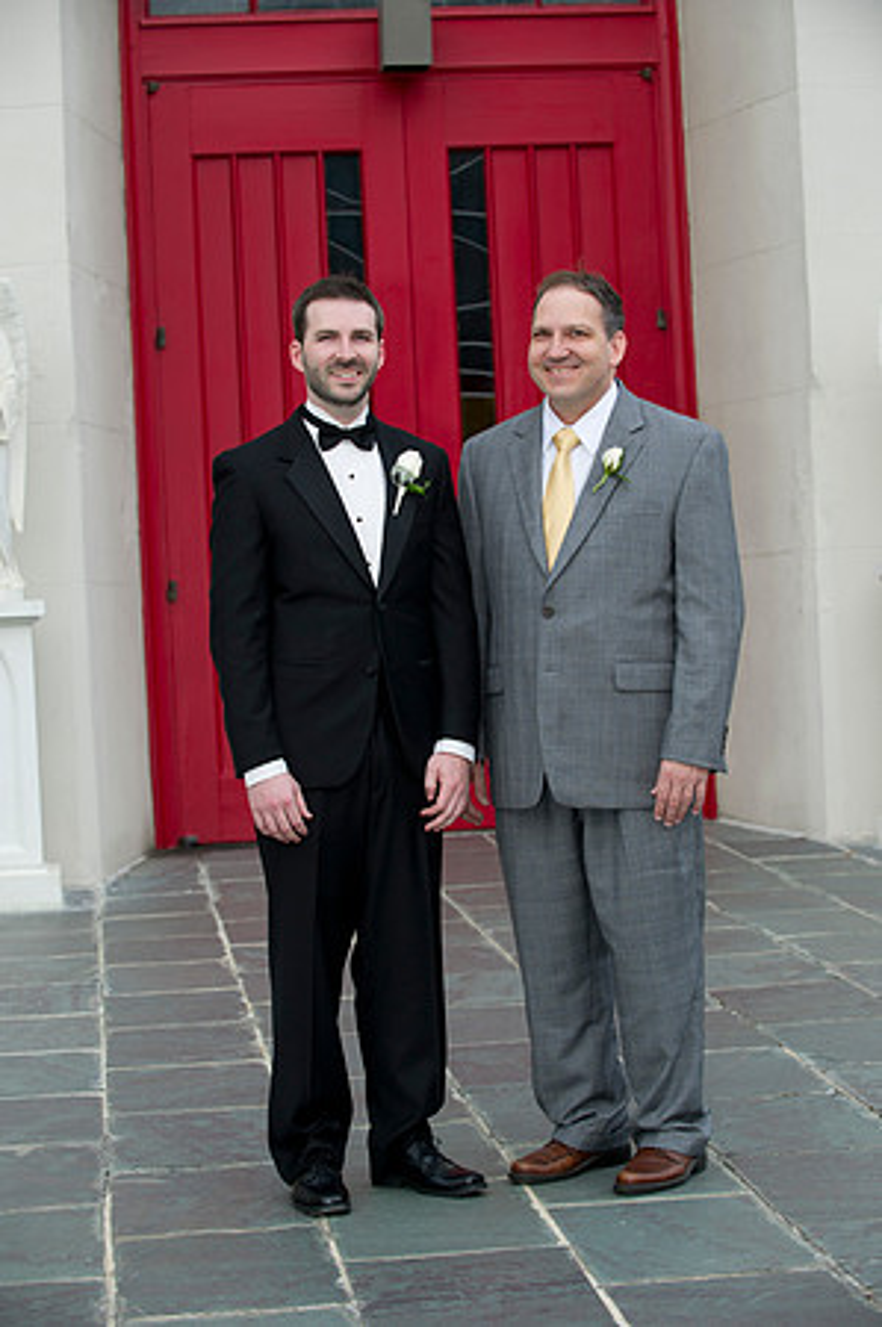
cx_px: 441
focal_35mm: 78
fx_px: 2873
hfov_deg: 17.5
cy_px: 664
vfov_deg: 26.0
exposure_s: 1/125
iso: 200
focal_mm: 78
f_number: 4
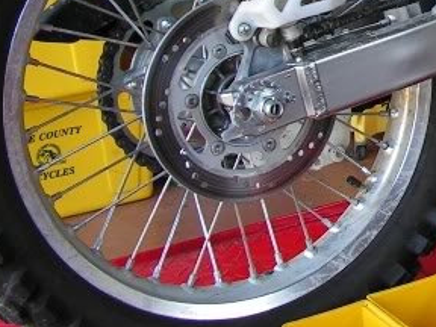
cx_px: 572
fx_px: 1260
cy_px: -50
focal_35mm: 100
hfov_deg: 18.3
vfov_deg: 14.4
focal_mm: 6
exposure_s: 1/40
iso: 100
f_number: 3.2
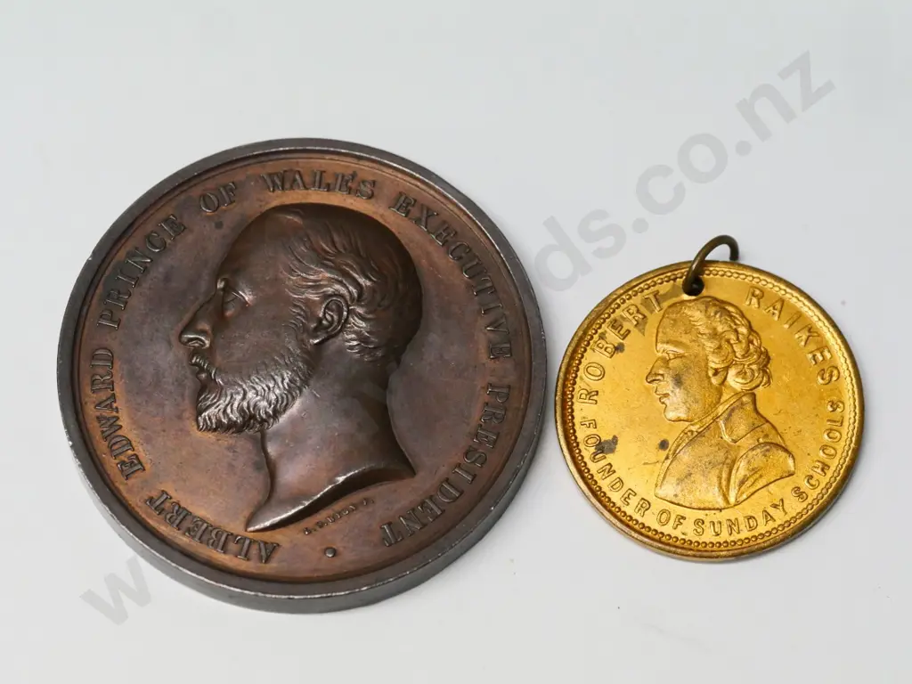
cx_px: 456
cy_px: 342
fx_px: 3162
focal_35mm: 120
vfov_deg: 12.3
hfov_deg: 16.4
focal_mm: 60
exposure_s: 1/200
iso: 3200
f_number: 5.6
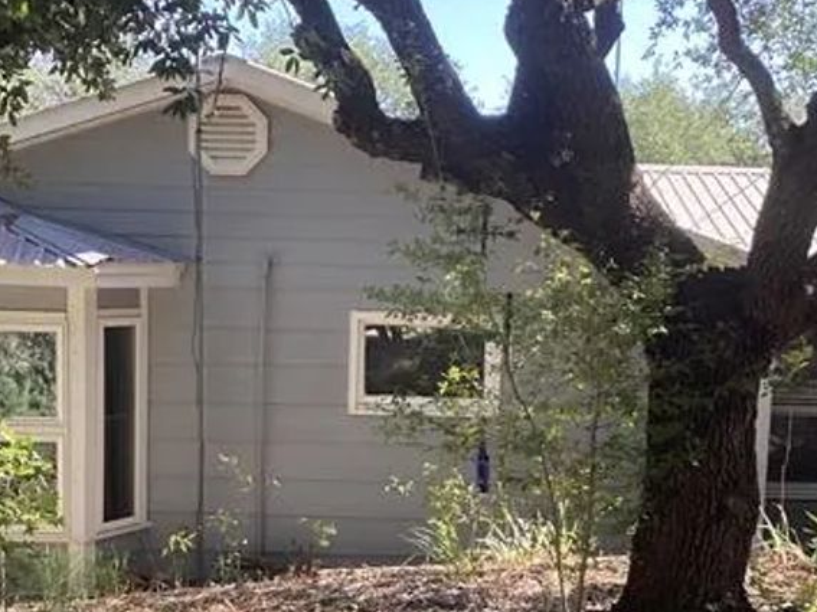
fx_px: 1321
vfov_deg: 25.9
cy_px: 428
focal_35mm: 56
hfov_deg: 34.4
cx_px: 412
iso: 25
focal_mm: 3.3
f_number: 2.4
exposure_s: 1/120
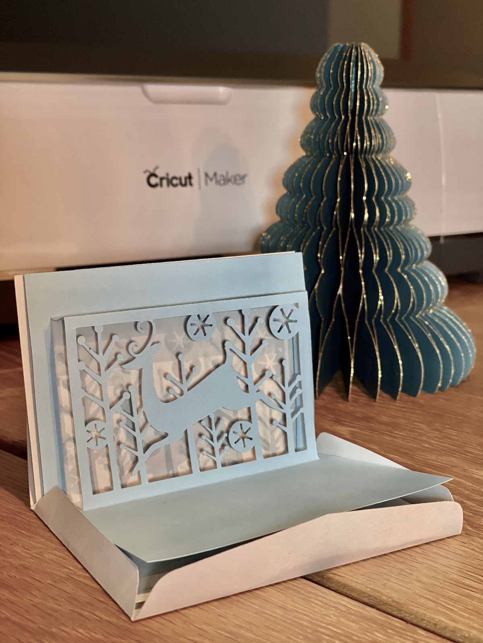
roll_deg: -0.8
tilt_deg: -11.8
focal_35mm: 52
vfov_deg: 36.8
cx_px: 242
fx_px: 967
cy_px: 322
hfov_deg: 28.0
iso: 200
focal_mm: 6
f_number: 2
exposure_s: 1/100
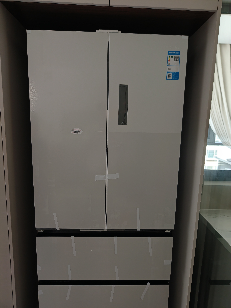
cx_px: 116
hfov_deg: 58.9
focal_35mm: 23
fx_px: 205
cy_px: 154
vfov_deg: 73.9
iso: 320
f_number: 1.8
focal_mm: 8.67
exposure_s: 1/100
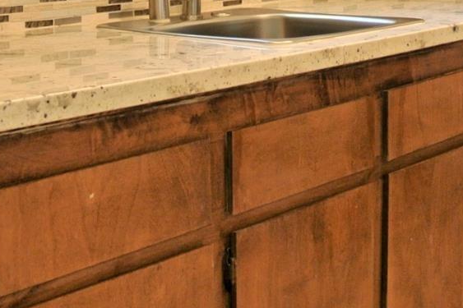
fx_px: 926
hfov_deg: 28.1
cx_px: 262
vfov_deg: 18.3
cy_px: -16
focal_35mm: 72
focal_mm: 10
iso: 400
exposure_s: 1/50
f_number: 3.5
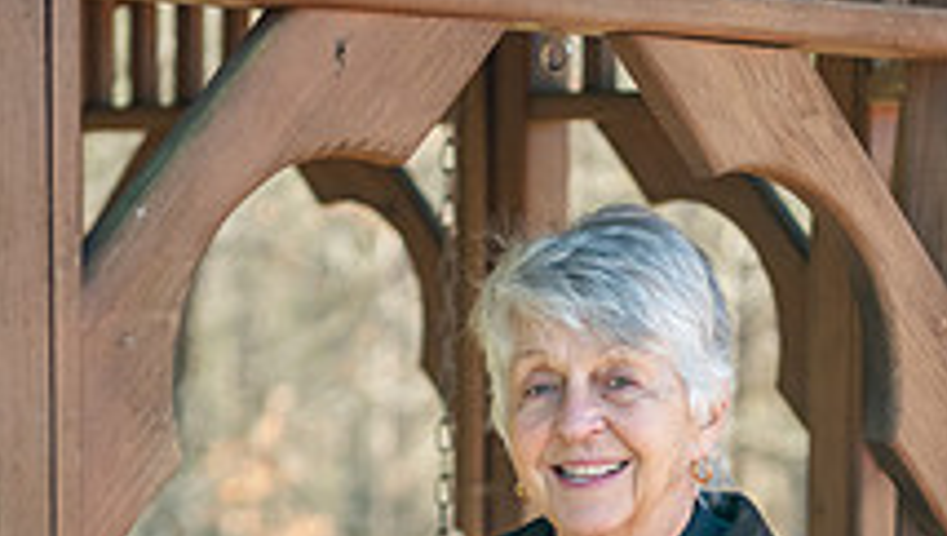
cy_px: 589
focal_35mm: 154
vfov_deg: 7.9
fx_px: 3872
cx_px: 520
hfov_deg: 13.9
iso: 2200
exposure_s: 1/2000
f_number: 2.8
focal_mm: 70
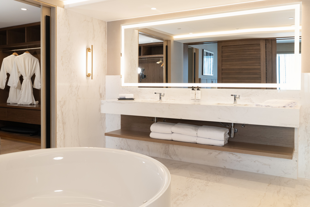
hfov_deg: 60.3
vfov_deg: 42.3
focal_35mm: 31
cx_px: 155
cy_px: 104
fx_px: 267
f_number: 10
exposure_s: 1/13
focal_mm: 31
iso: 1000
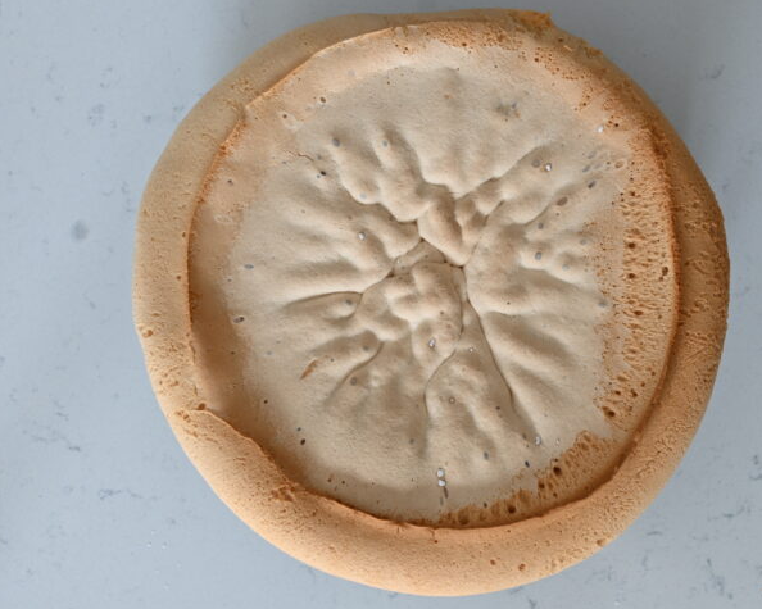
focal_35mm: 67
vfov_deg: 22.9
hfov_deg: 28.4
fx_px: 1501
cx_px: 449
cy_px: 304
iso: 100
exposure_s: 1/5
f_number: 5.6
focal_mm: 39
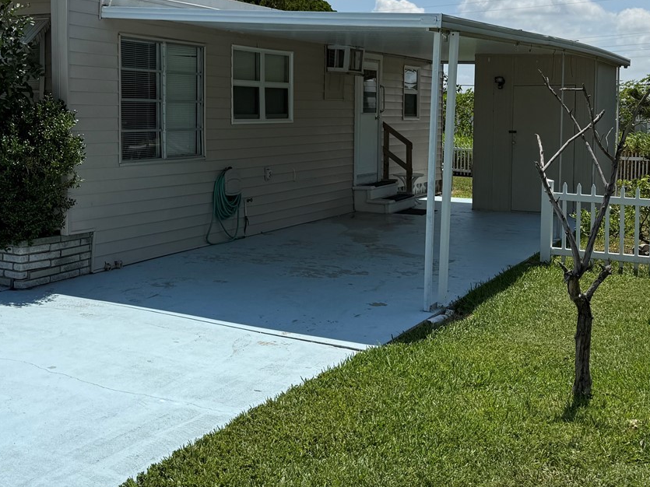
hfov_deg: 40.7
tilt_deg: -3.8
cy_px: 152
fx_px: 864
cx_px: 213
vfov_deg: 31.2
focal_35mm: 46
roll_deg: +0.8
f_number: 1.78
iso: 80
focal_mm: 6.76
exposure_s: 1/9091
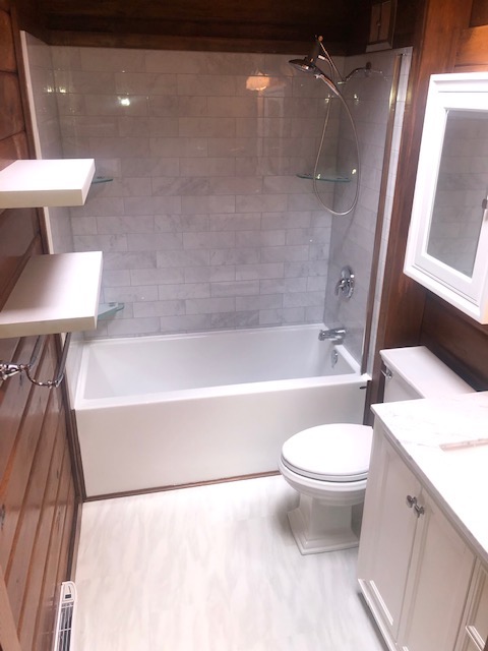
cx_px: 244
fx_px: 526
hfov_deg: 49.7
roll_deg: -1.7
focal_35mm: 28
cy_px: 326
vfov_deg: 63.4
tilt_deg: -21.6
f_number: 1.8
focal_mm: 3.99
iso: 20
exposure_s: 1/120
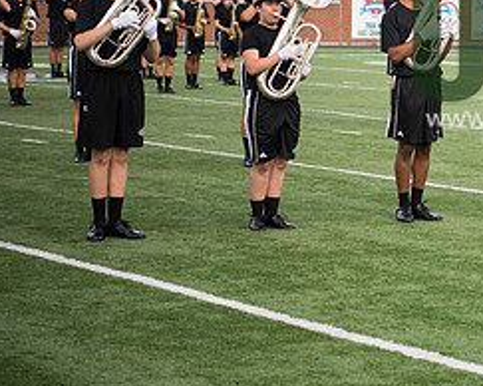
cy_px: 49
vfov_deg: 9.8
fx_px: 2243
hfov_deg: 12.1
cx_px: 563
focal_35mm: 157
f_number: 2.8
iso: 400
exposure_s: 1/2000
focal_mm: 70
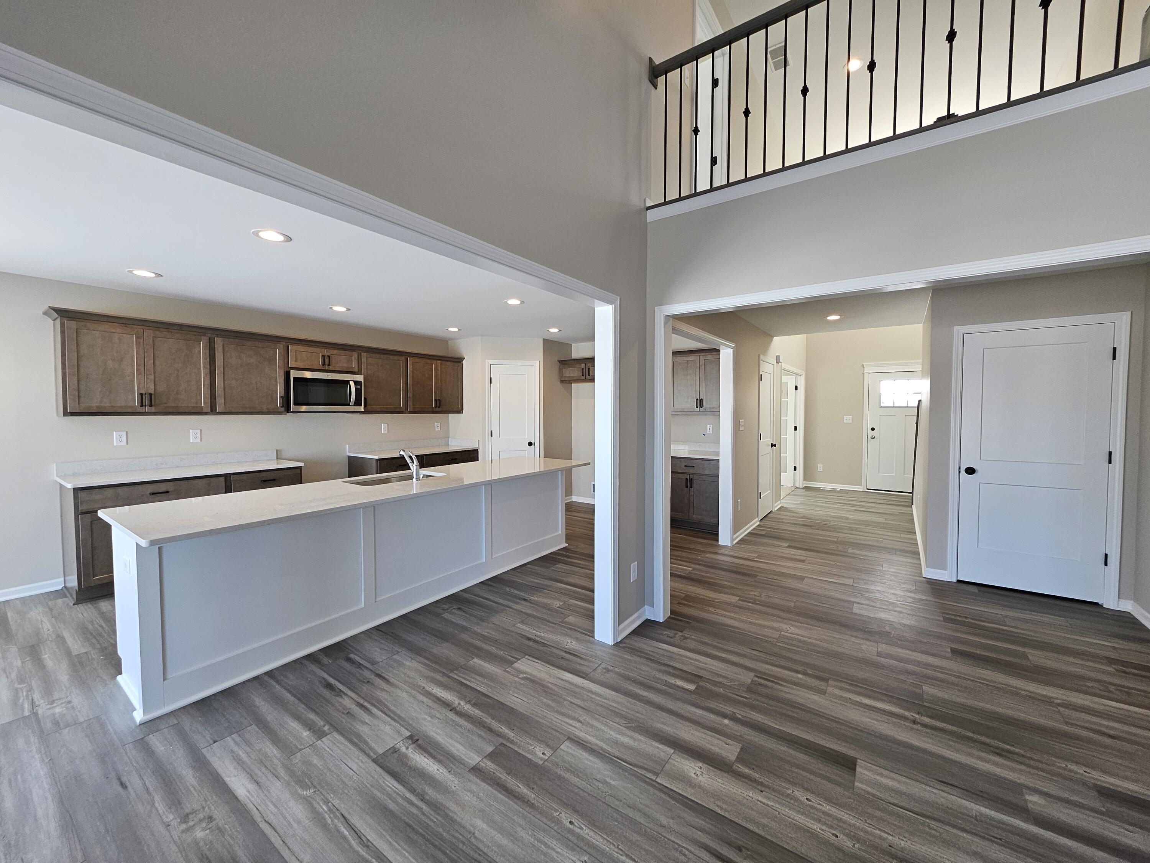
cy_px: 432
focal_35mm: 13
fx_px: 432
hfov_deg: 106.2
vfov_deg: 89.9
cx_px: 575
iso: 50
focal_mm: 1.74
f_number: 2.2
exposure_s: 1/60
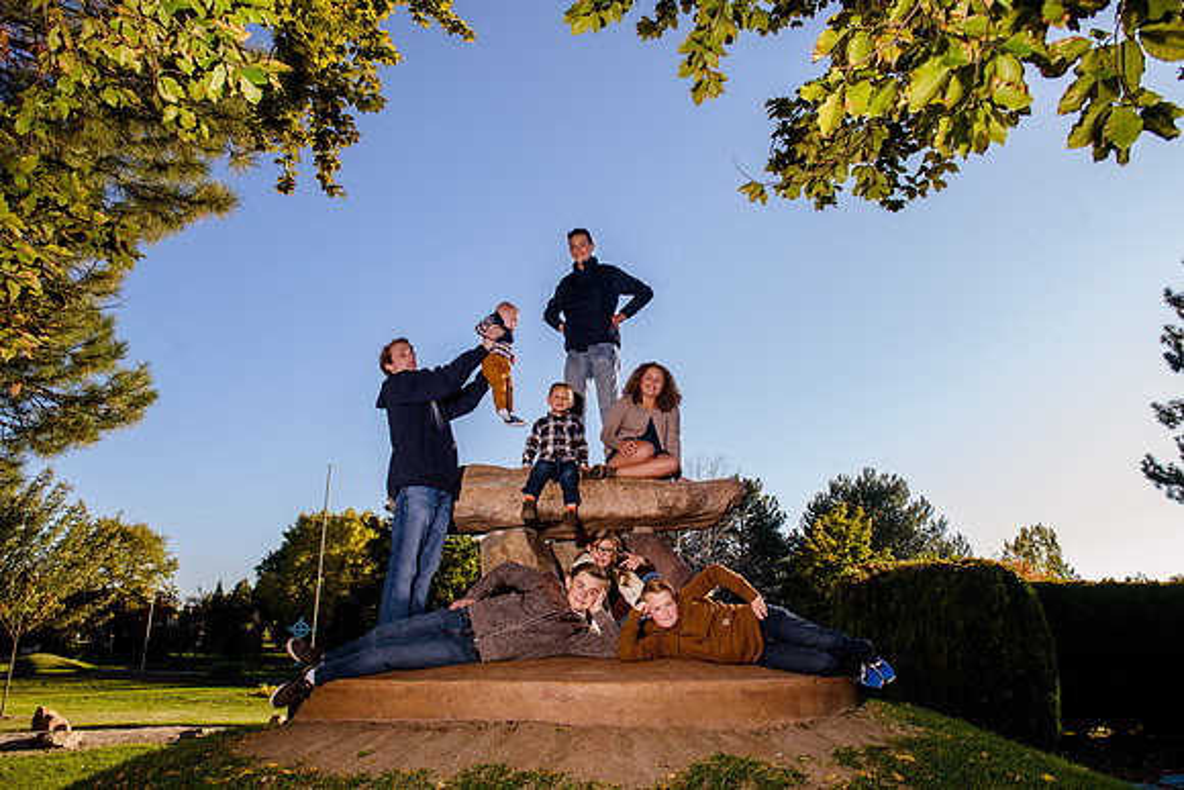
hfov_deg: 73.7
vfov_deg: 53.2
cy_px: 395
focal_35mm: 24
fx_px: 789
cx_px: 592
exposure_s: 1/320
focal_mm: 24
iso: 320
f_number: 7.1
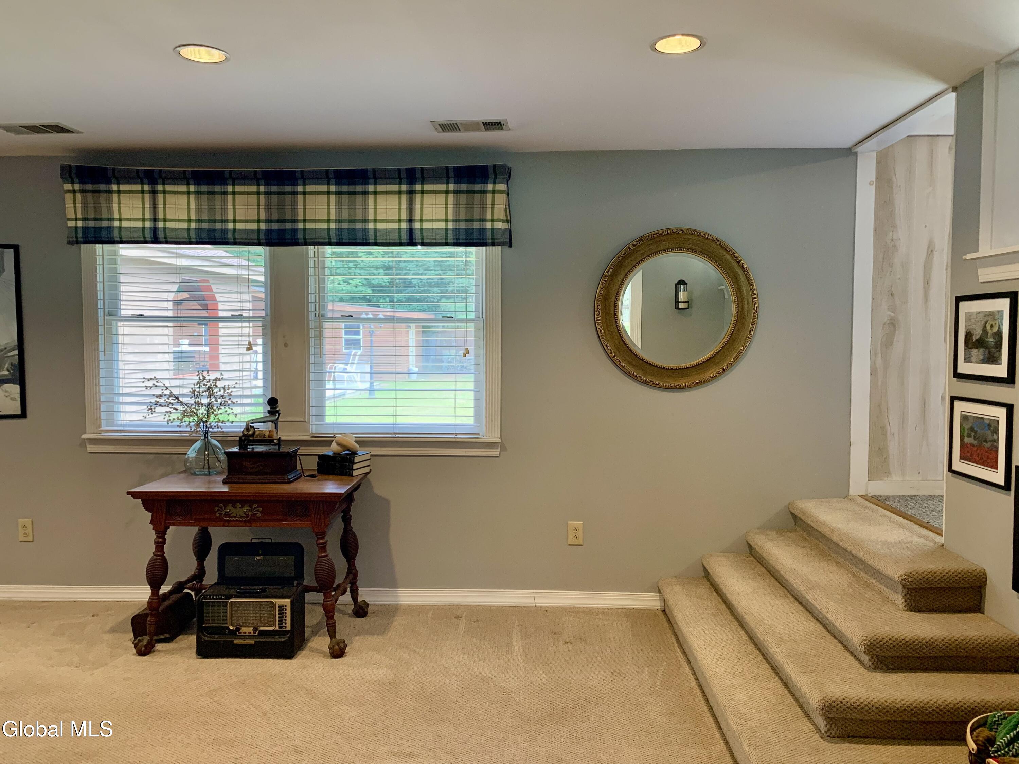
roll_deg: +0.5
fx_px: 765
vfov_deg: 53.1
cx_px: 510
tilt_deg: -3.3
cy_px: 382
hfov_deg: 67.3
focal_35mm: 26
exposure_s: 1/60
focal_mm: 4.25
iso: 80
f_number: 1.8
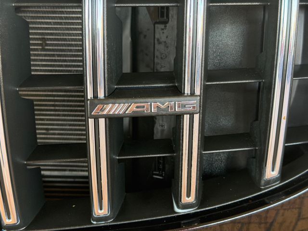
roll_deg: -1.0
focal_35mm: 48
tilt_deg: -16.1
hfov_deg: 39.7
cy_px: 116
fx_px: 427
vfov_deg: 30.3
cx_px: 154
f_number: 1.78
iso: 200
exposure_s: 1/97
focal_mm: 6.76
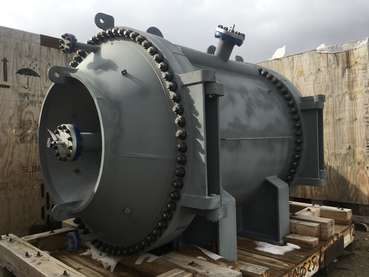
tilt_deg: -1.4
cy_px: 138
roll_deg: +2.4
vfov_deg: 48.2
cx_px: 184
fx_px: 309
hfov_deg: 61.7
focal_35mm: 29
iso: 25
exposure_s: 1/974
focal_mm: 4.15
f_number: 2.2
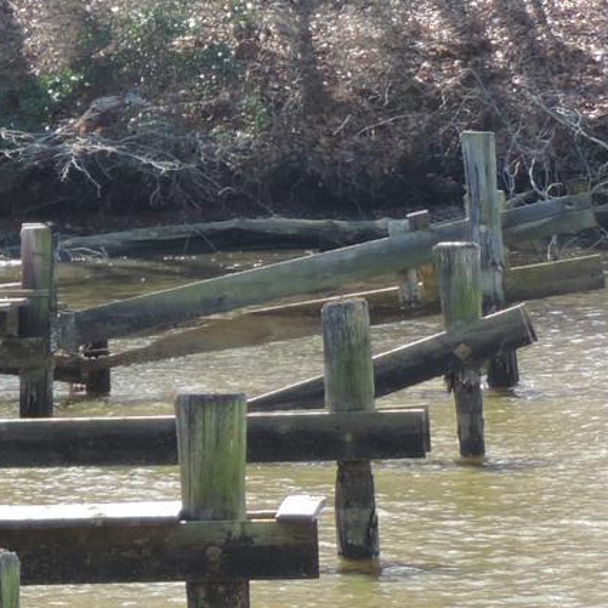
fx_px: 7611
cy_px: -44
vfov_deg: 4.6
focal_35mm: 383
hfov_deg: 4.5
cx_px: -752
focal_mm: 16
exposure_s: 1/125
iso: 80
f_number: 4.1
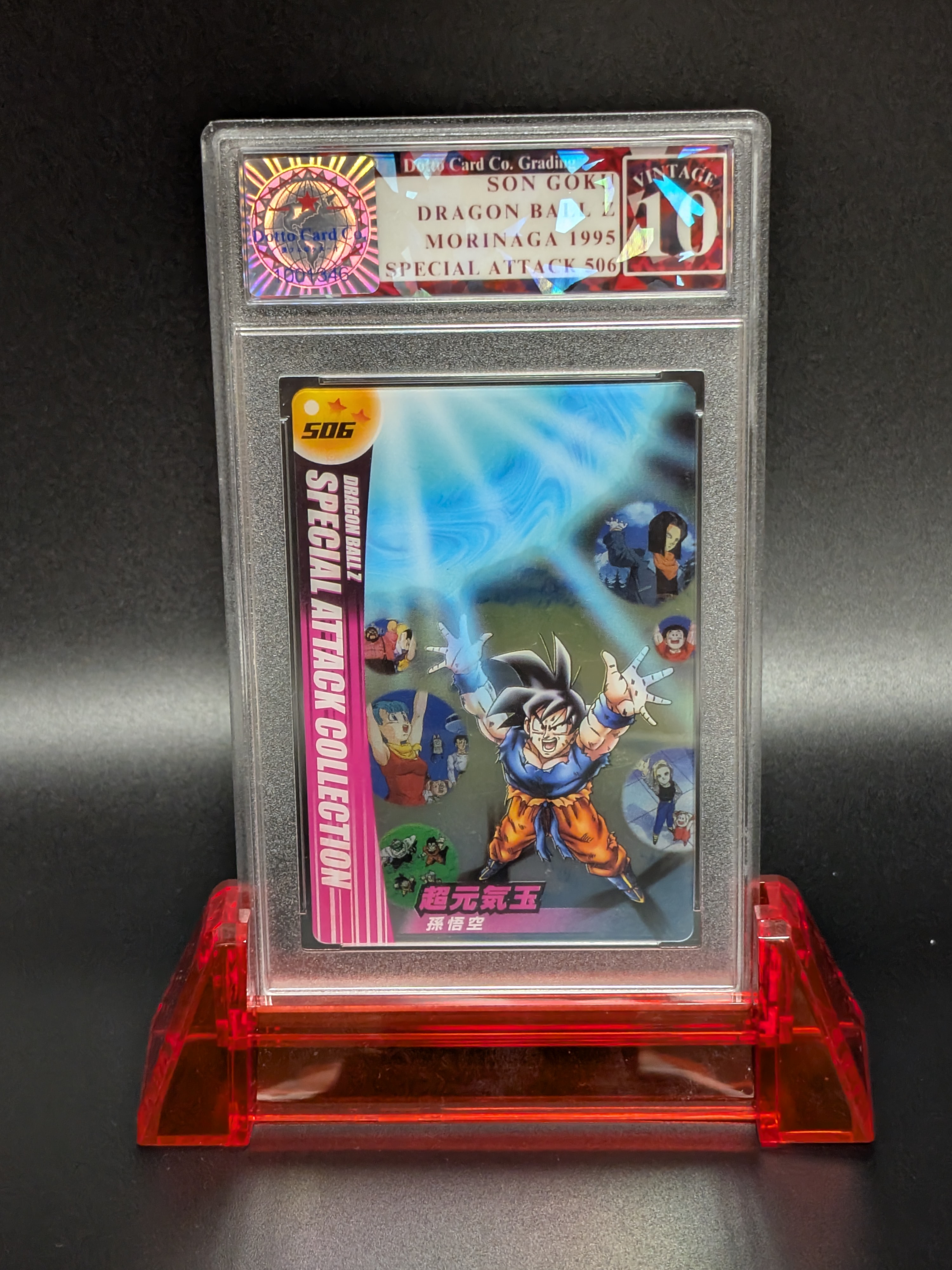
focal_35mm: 49
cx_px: 476
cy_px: 635
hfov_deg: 29.7
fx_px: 1797
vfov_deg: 38.9
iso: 168
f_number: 1.7
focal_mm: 4.53
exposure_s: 1/60
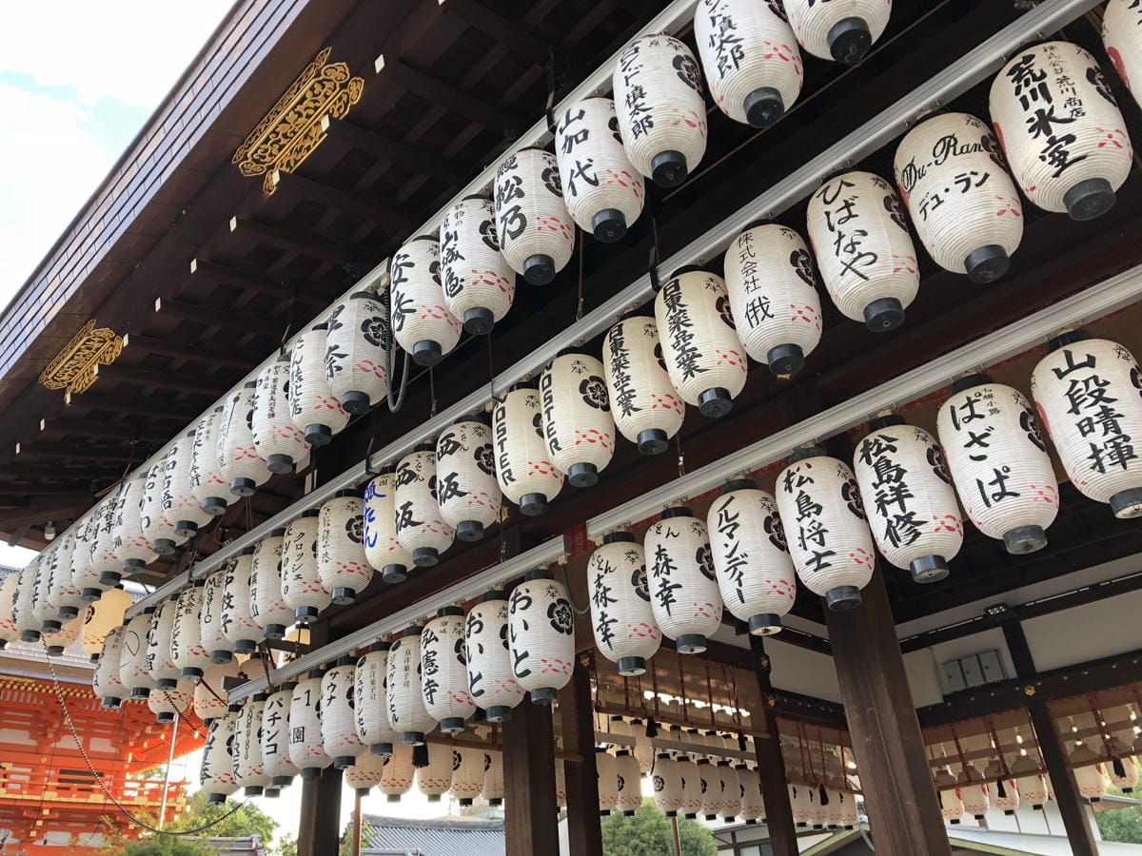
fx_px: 957
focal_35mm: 29
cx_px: 571
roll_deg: +3.8
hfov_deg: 61.7
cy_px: 428
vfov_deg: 48.2
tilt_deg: +28.4
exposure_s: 1/122
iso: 64
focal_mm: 3.99
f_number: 1.8
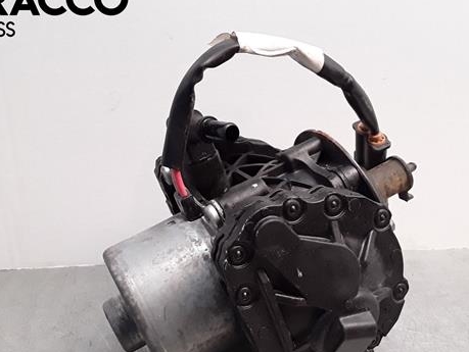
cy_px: 225
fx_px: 529
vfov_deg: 36.6
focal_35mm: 39
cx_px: 259
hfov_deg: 47.8
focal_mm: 2.91
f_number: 1.9
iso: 100
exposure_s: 1/100
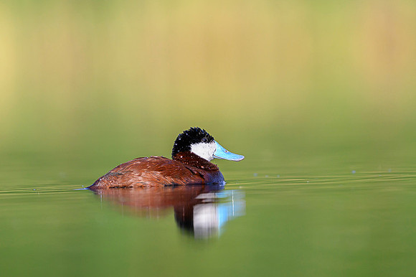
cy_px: 119
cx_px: 238
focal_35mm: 892
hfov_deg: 2.3
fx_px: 10302
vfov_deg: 1.5
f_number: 4
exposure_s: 1/2500
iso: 800
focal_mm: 560
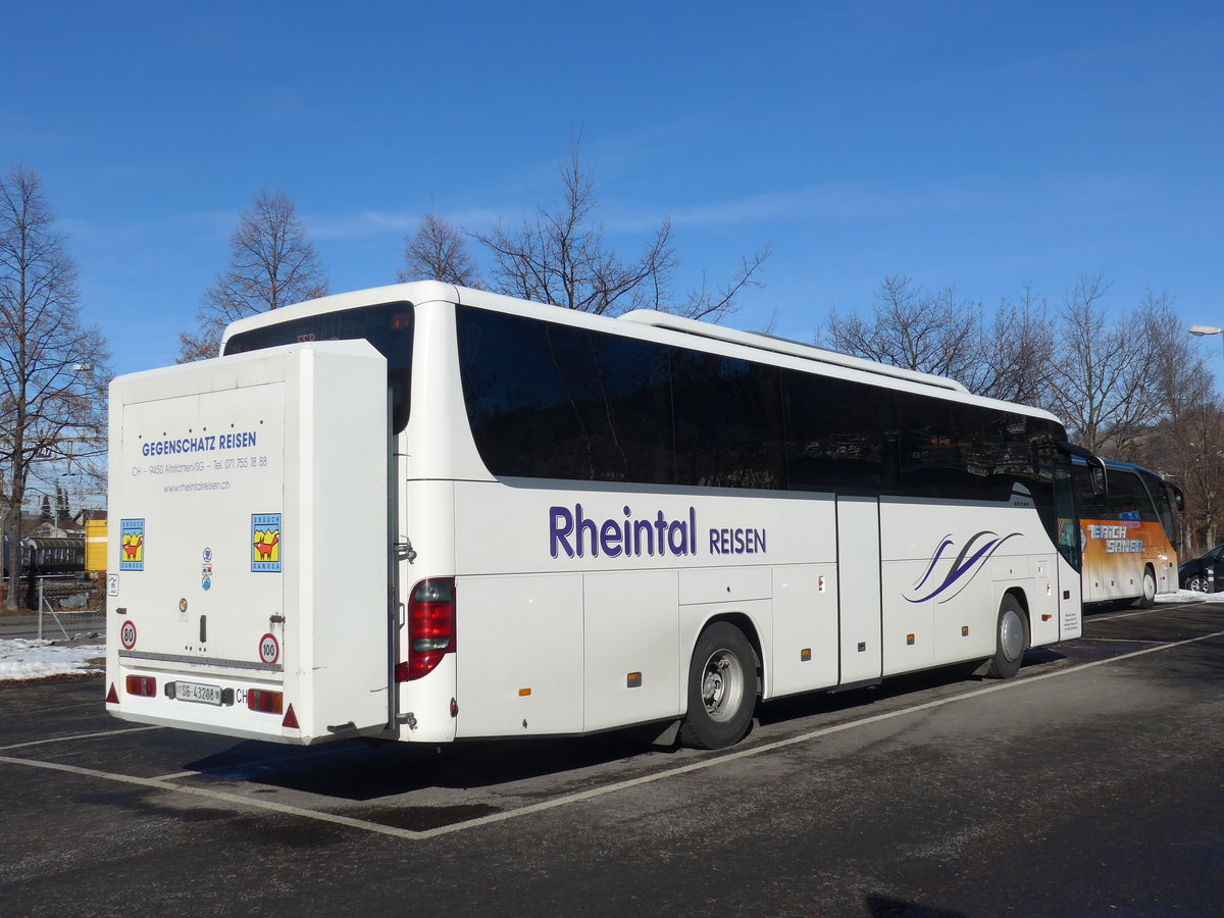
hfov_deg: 51.4
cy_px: 459
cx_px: 612
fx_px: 1273
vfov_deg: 39.7
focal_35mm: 36
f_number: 3.5
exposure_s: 1/2000
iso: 80
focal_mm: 7.5
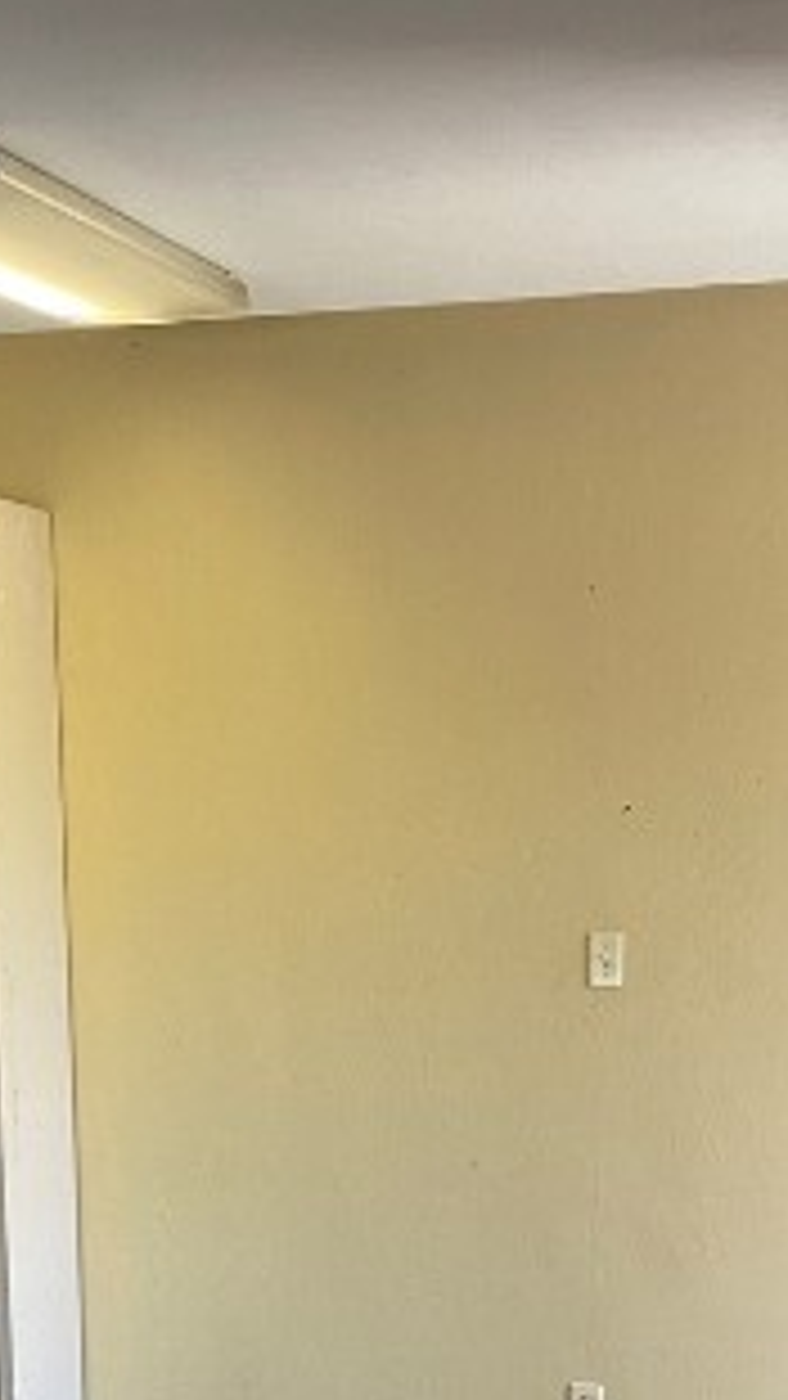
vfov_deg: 27.9
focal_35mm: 70
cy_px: 1486
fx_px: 2600
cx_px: 297
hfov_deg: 17.2
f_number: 1.8
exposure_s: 1/60
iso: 80
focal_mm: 4.25
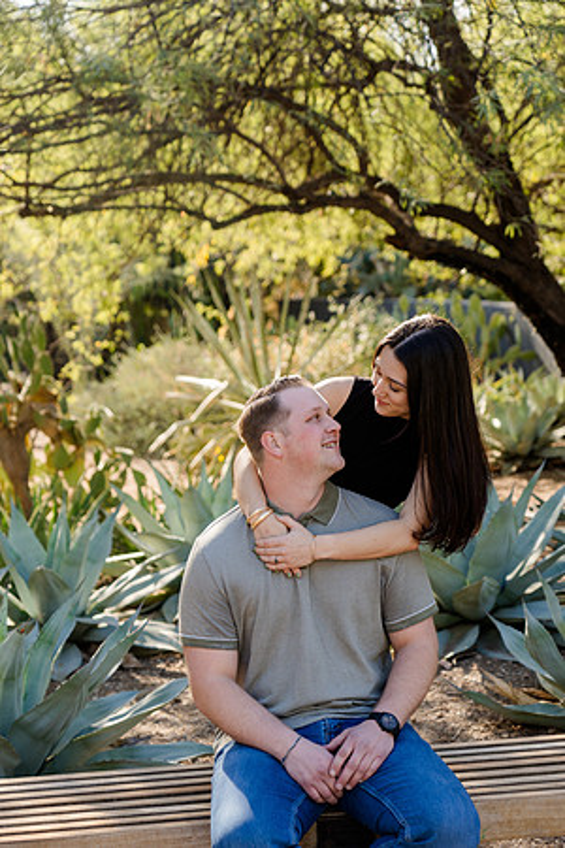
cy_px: 424
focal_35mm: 67
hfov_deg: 20.3
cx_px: 282
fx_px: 1577
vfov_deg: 30.1
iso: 160
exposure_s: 1/200
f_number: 4
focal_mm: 67
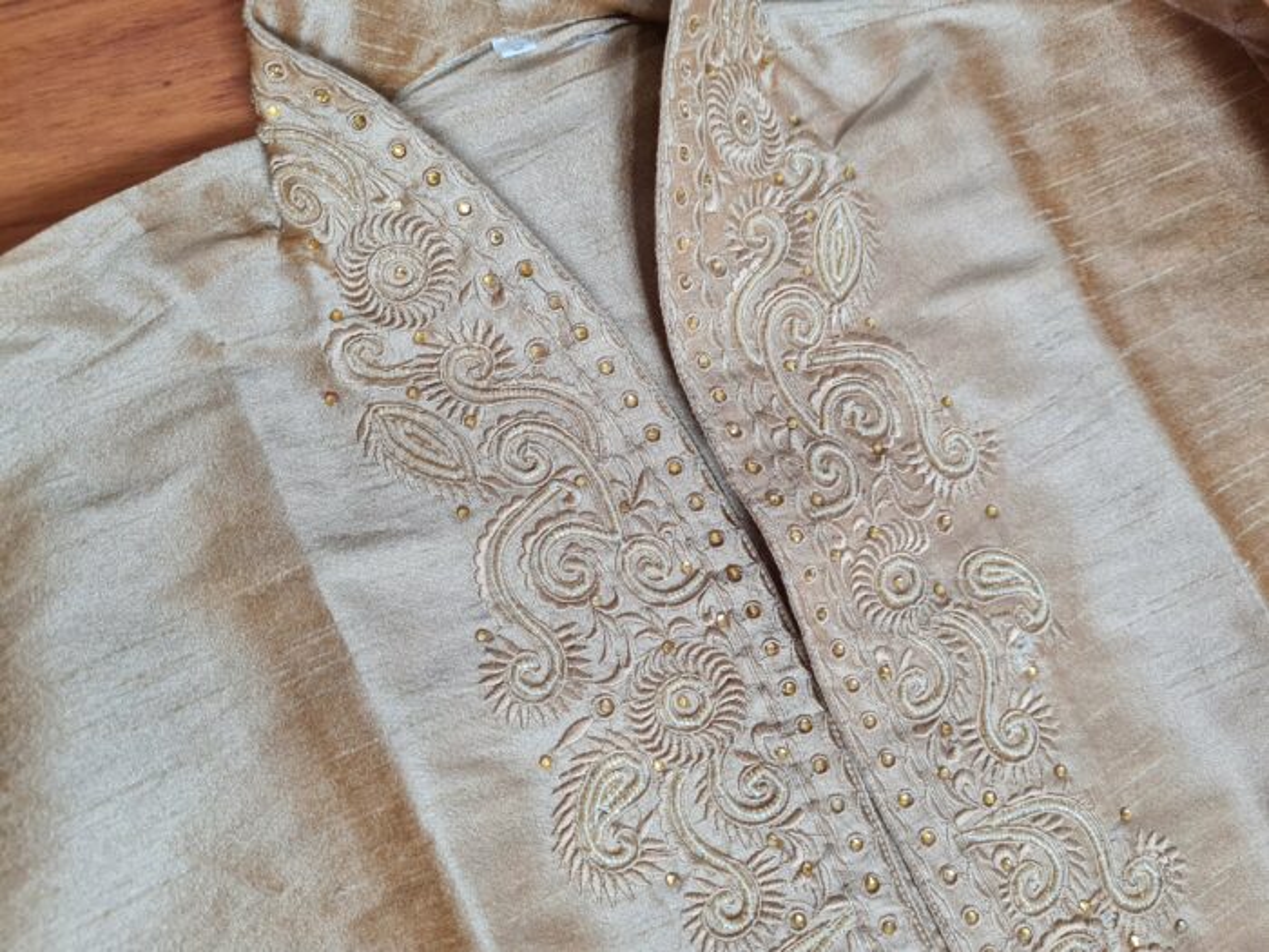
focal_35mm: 26
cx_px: 634
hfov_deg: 67.3
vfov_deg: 53.1
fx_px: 953
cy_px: 476
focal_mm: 5.4
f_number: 1.8
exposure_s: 1/40
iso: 250
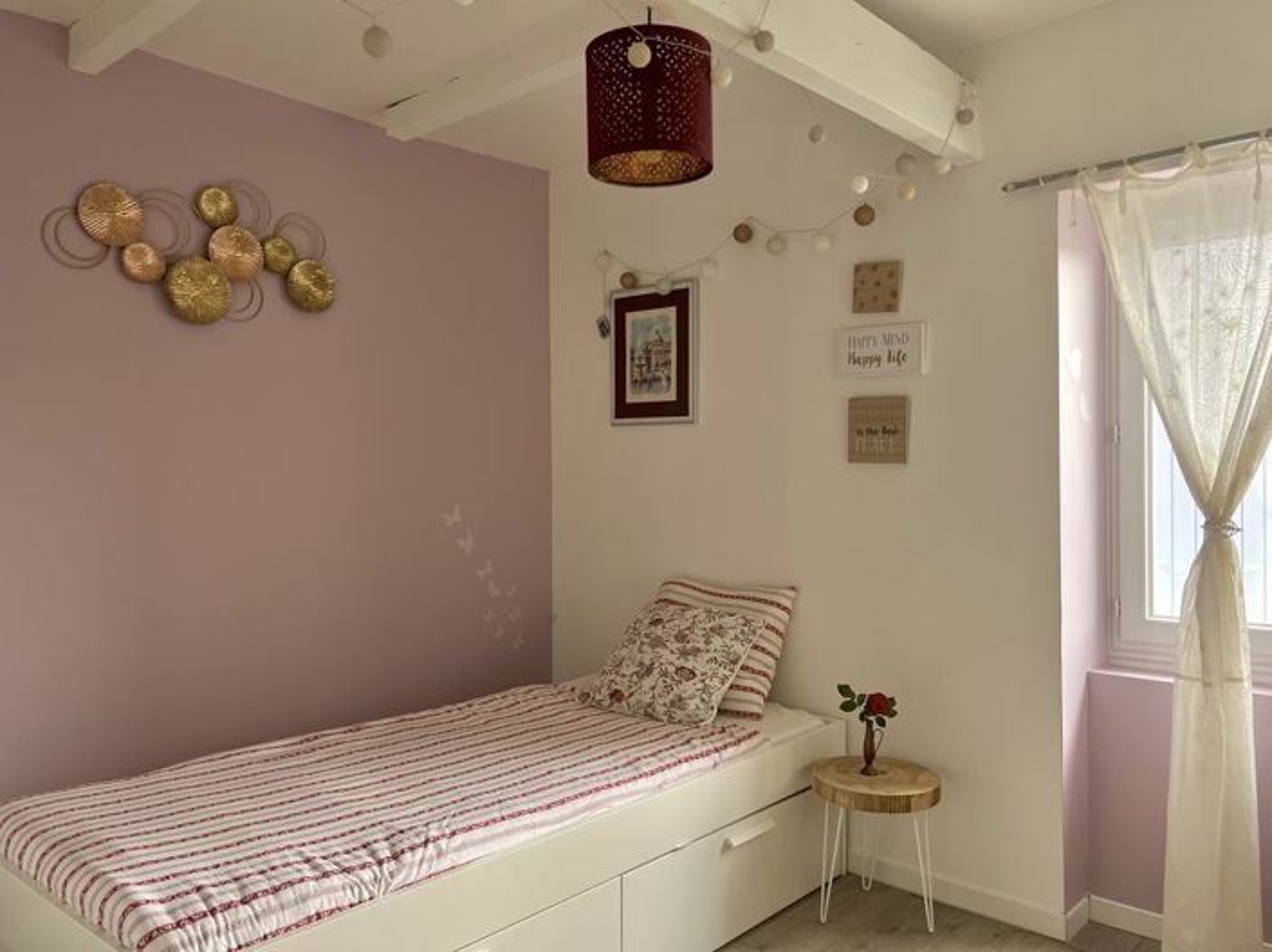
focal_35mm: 26
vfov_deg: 53.0
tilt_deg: -0.5
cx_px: 636
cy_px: 476
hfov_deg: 67.3
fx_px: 955
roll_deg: +1.4
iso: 64
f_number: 1.5
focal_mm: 5.7
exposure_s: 1/100
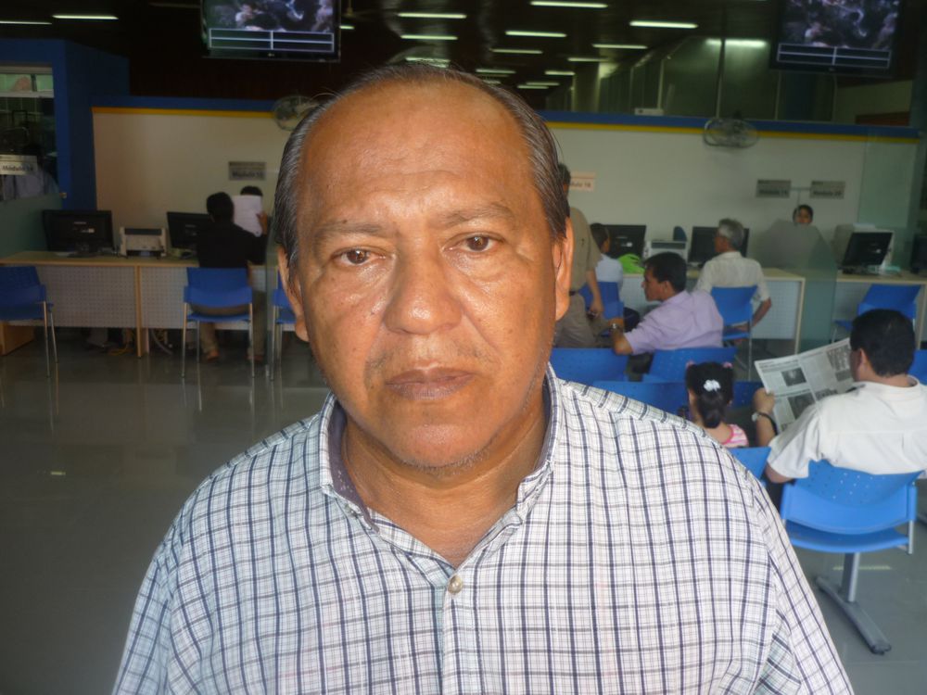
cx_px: 464
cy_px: 348
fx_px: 884
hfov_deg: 55.4
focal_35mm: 33
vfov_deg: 42.9
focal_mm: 5.5
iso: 100
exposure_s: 1/30
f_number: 2.8
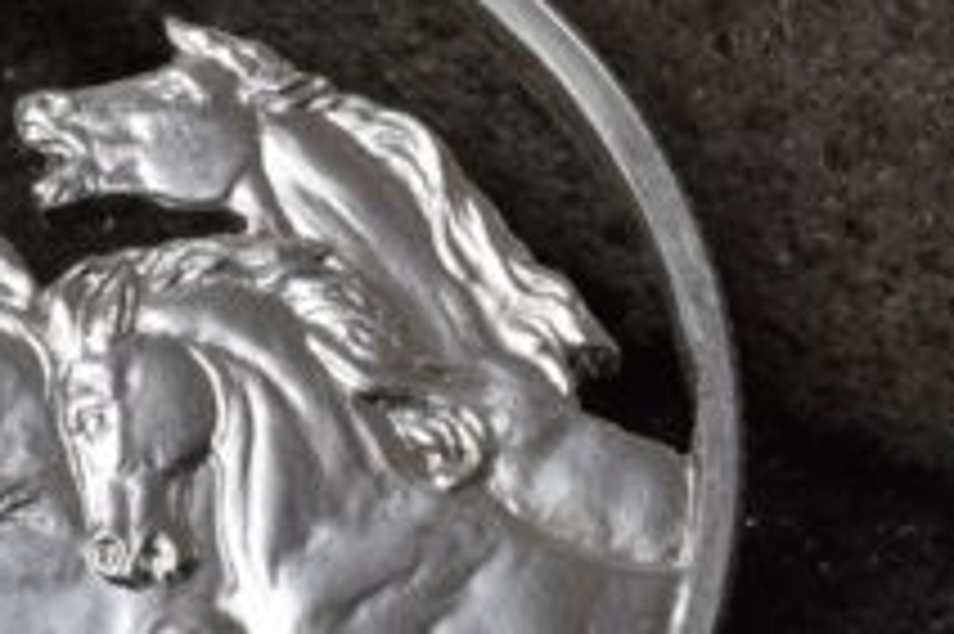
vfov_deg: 5.9
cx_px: 68
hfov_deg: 8.8
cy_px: 454
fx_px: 6181
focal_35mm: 233
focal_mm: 55
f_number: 22
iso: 640
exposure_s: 1/15
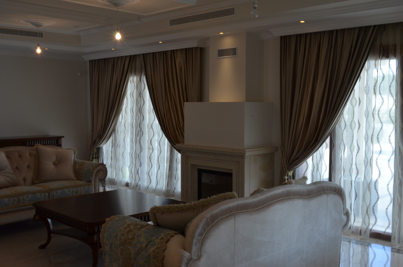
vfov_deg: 34.1
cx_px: 202
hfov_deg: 49.6
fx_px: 436
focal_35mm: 39
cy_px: 134
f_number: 16
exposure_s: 1/15
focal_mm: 26
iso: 500
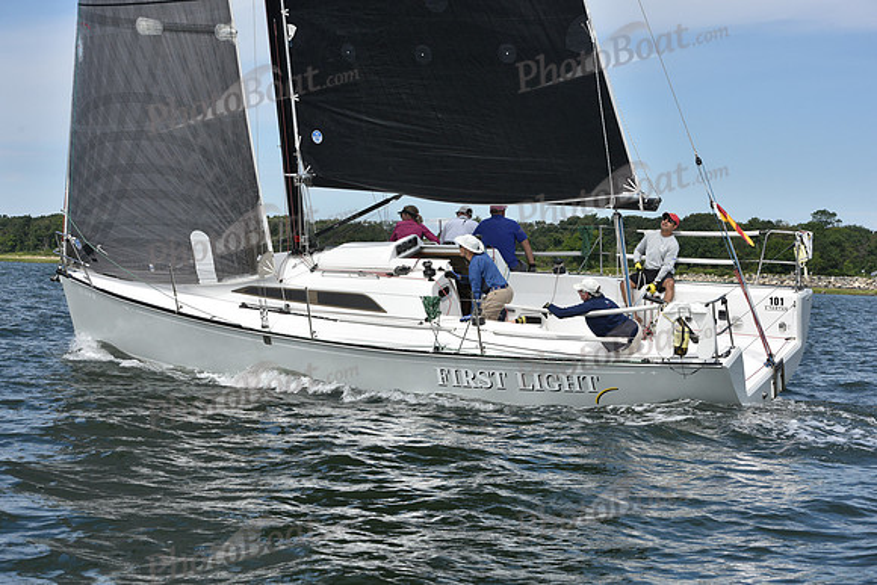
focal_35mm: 70
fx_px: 1706
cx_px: 438
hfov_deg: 28.8
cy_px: 292
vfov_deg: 19.5
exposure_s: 1/1000
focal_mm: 70
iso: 320
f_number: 9
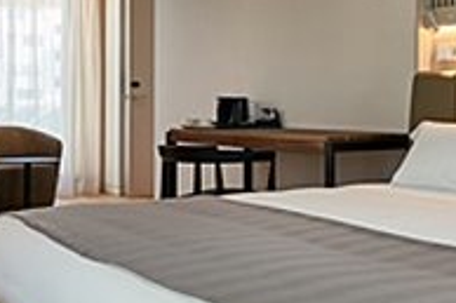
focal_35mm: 56
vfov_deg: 24.1
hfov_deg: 34.8
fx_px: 709
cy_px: 108
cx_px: 350
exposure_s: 1/50
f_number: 8
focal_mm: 16
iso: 200
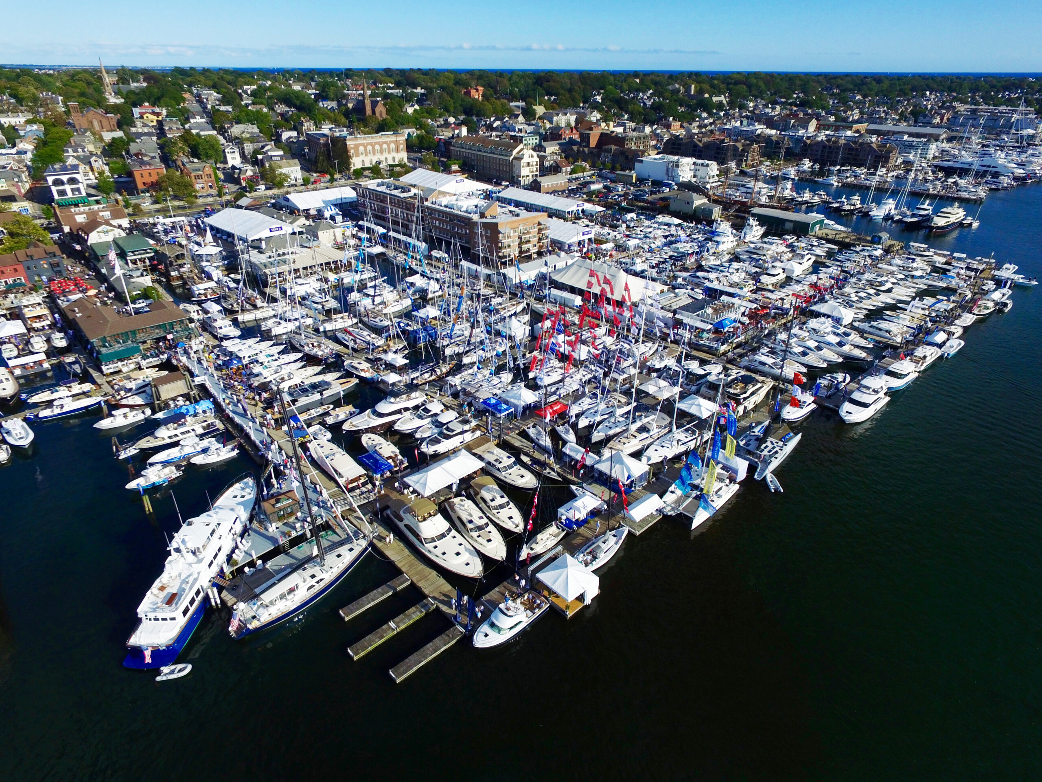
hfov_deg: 81.7
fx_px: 602
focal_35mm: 20
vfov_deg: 66.0
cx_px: 521
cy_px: 391
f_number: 2.8
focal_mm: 3.61
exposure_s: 1/1880
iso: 100
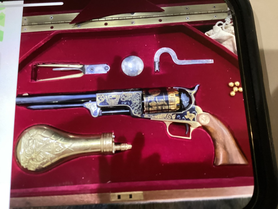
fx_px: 249
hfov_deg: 58.4
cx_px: 139
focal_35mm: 31
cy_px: 104
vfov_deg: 45.4
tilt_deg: -76.7
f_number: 2.4
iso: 400
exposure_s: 1/40
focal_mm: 3.3
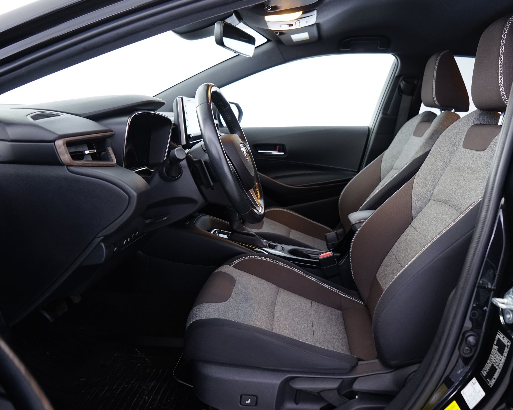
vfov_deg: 51.5
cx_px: 290
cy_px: 211
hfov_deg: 62.0
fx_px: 425
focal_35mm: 28
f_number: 4
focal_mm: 24
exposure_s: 1/10
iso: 1600
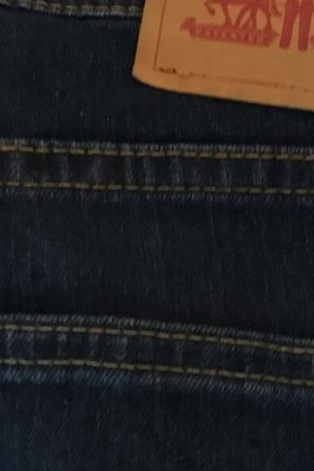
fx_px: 942
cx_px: 352
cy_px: 135
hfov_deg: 18.2
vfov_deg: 27.8
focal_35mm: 72
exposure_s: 1/15
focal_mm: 3.3
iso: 250
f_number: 2.4
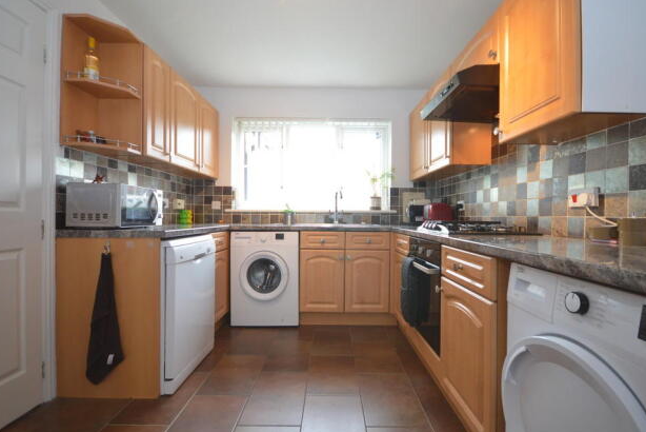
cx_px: 321
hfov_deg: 96.7
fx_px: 287
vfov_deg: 73.8
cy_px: 220
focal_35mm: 16
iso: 720
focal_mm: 10
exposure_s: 1/60
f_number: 4
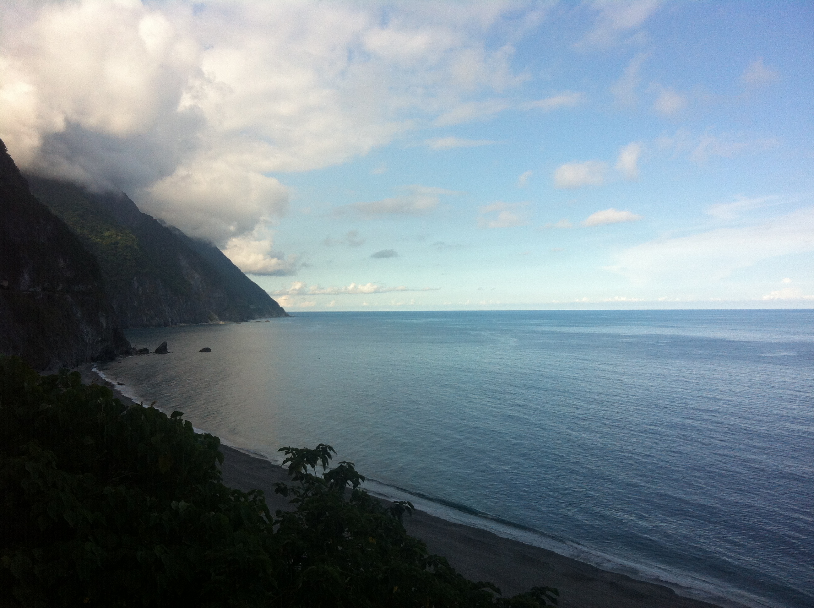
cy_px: 304
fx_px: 822
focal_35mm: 35
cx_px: 407
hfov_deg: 52.7
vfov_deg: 40.6
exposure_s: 1/1312
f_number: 2.8
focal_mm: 3.85
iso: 80
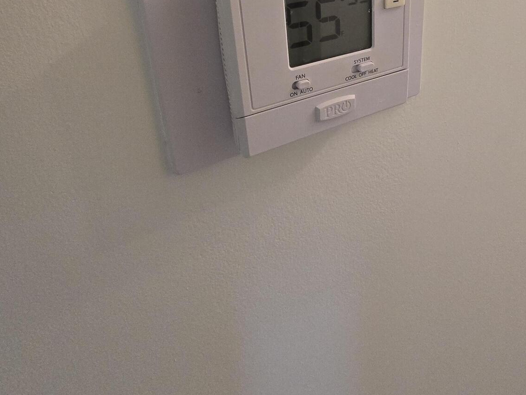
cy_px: 37
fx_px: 350
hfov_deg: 72.5
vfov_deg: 51.7
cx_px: 333
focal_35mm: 23
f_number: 2.2
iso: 400
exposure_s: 1/60
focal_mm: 2.2
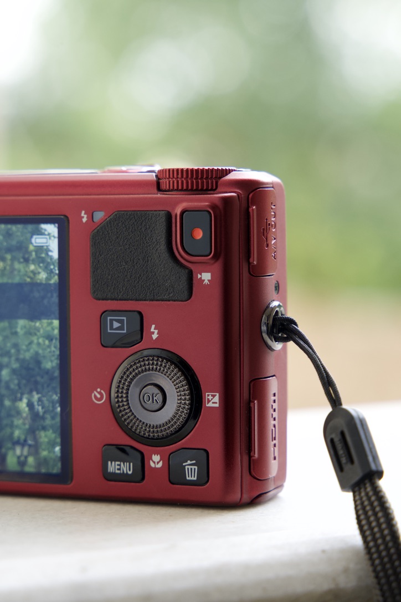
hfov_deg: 13.0
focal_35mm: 105
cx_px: 200
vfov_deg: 19.5
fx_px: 1754
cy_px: 301
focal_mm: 70
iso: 800
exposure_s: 1/125
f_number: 5.6
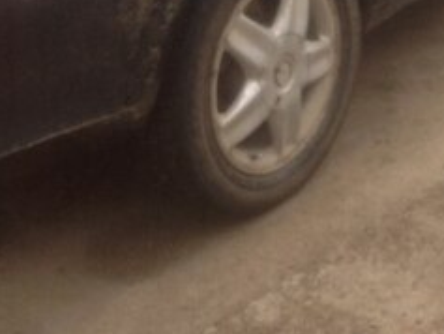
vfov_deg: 15.5
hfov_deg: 21.2
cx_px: 311
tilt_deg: -16.1
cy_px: -72
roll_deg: -0.2
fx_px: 1181
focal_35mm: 92
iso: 64
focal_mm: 4.12
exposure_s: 1/40
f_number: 2.4
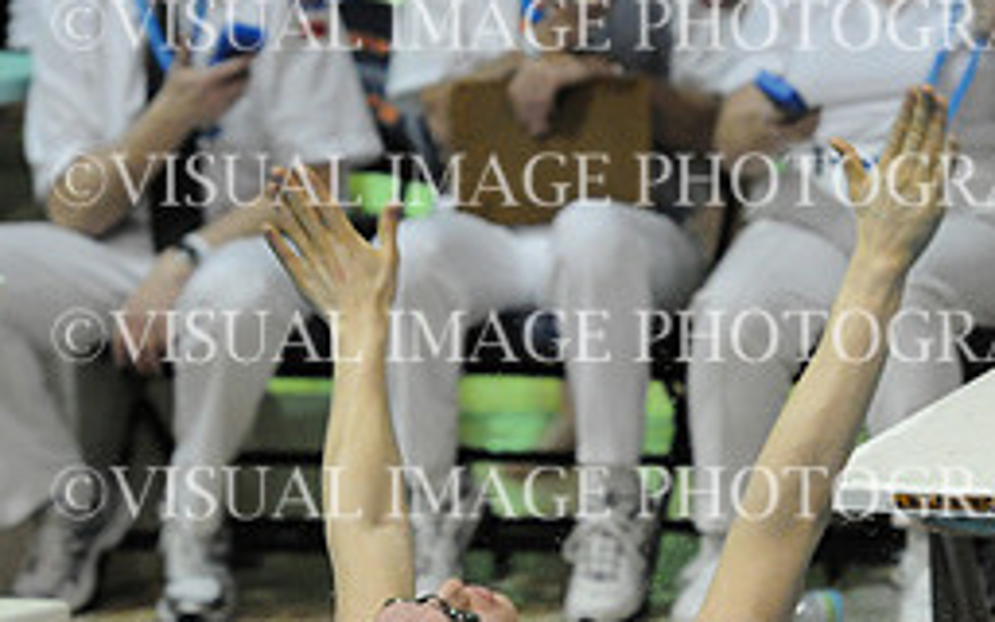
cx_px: 614
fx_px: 8135
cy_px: 727
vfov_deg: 4.4
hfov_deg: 7.0
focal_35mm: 300
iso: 8000
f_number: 2.8
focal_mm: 130
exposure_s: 1/640
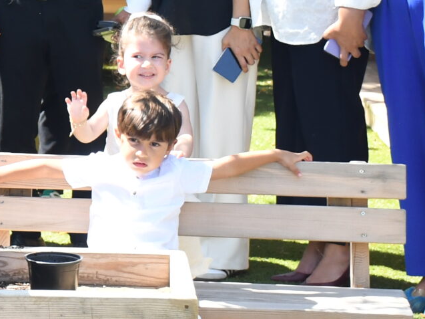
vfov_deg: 8.5
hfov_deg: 10.9
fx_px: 2135
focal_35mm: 174
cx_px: -231
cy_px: 9
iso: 500
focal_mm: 30
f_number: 4
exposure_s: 1/640
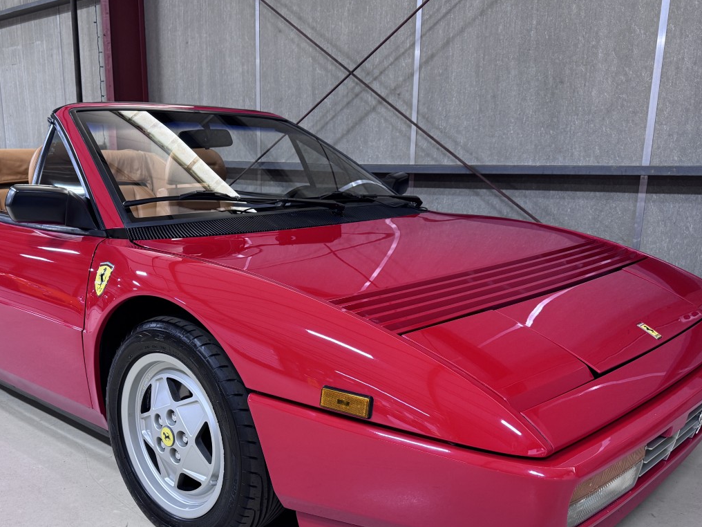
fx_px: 690
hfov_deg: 53.6
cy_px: 333
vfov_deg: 41.5
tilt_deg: -15.5
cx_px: 285
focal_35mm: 34
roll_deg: -0.2
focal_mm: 6.76
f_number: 1.78
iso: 125
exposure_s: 1/60
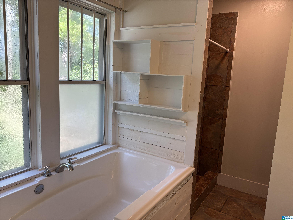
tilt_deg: -9.8
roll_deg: -2.9
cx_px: 146
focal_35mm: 26
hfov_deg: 67.3
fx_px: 220
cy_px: 110
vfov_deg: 53.1
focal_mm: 5.96
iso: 50
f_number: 1.6
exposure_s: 1/120
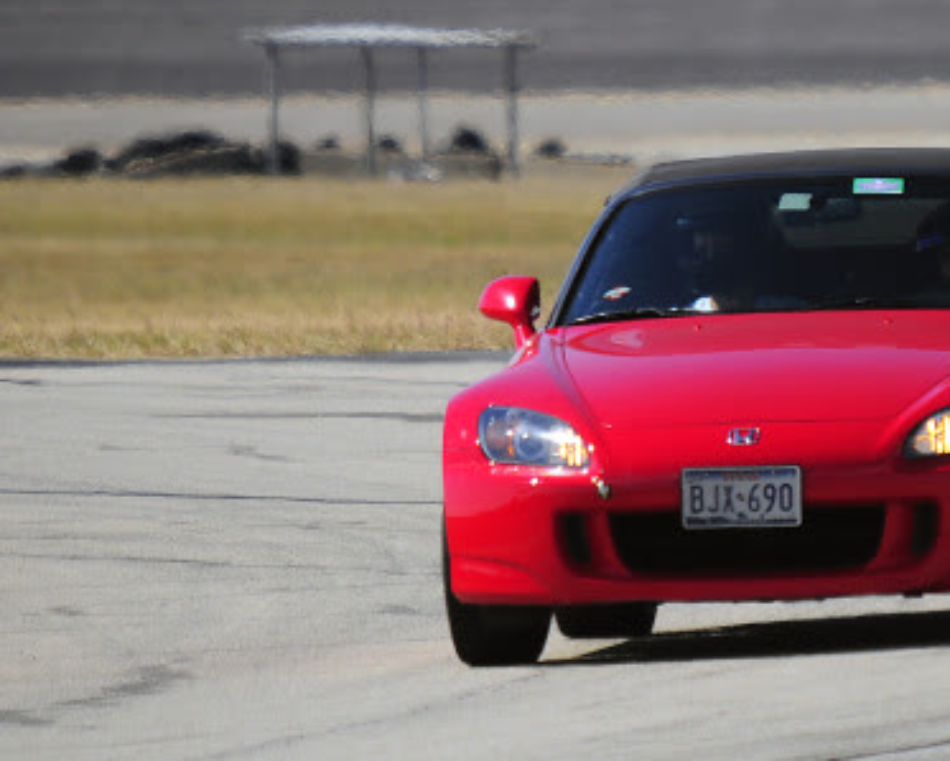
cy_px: 439
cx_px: 895
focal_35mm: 1264
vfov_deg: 1.2
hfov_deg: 1.5
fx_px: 35567
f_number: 6.3
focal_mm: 420
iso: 250
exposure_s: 1/1250
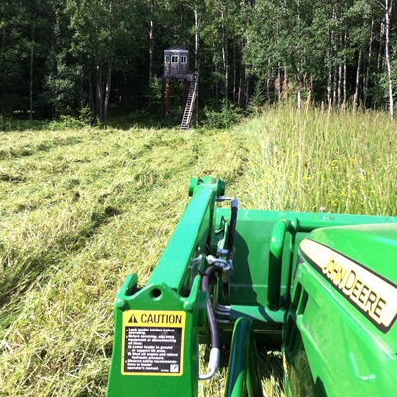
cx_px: 250
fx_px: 649
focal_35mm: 50
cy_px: 175
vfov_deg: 34.0
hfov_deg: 33.8
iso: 80
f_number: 2.8
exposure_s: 1/718
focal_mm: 3.85
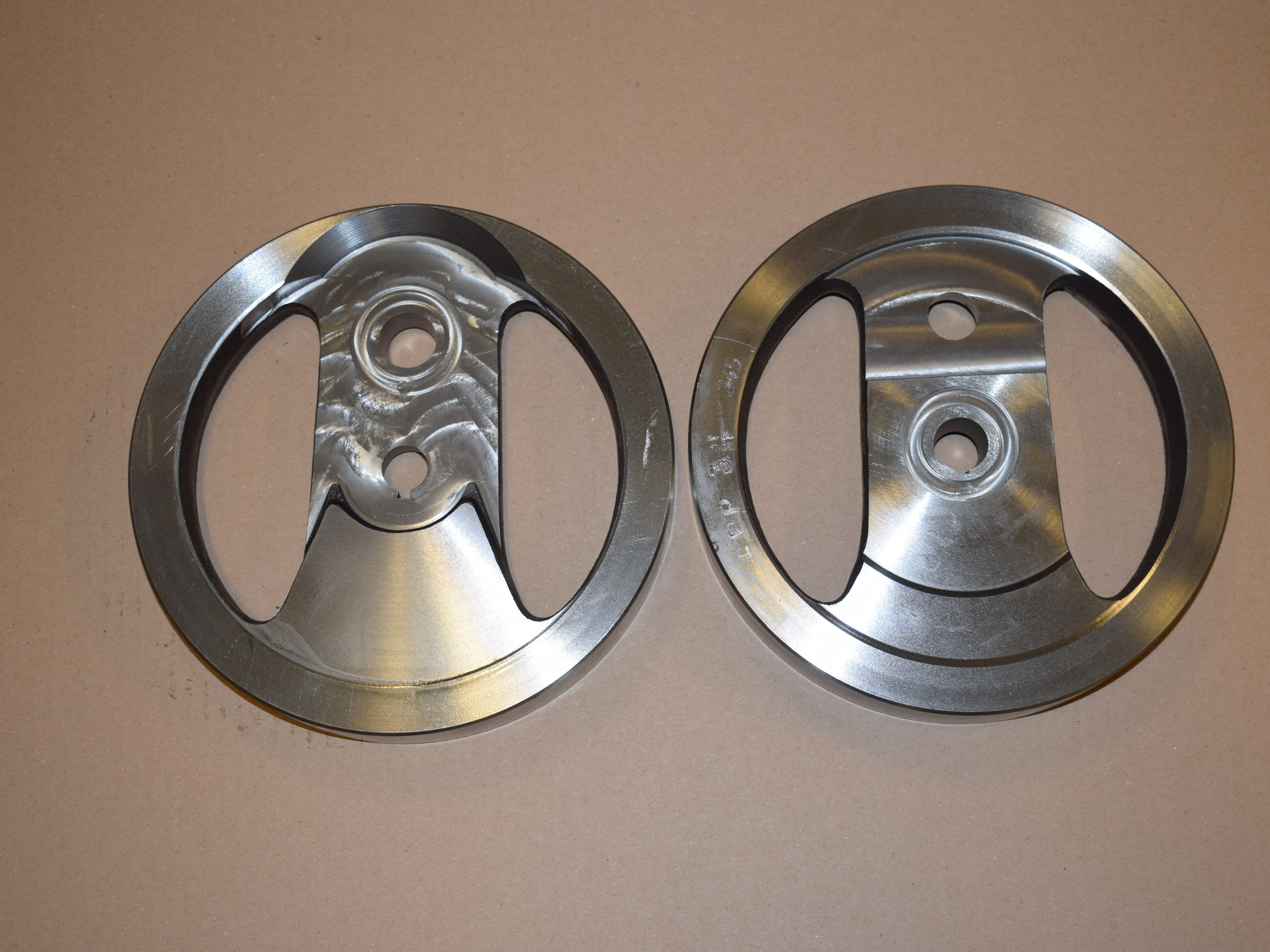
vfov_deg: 26.1
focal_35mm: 56
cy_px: 478
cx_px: 688
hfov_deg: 34.3
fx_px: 2054
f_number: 5
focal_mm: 34
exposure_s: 1/60
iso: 320
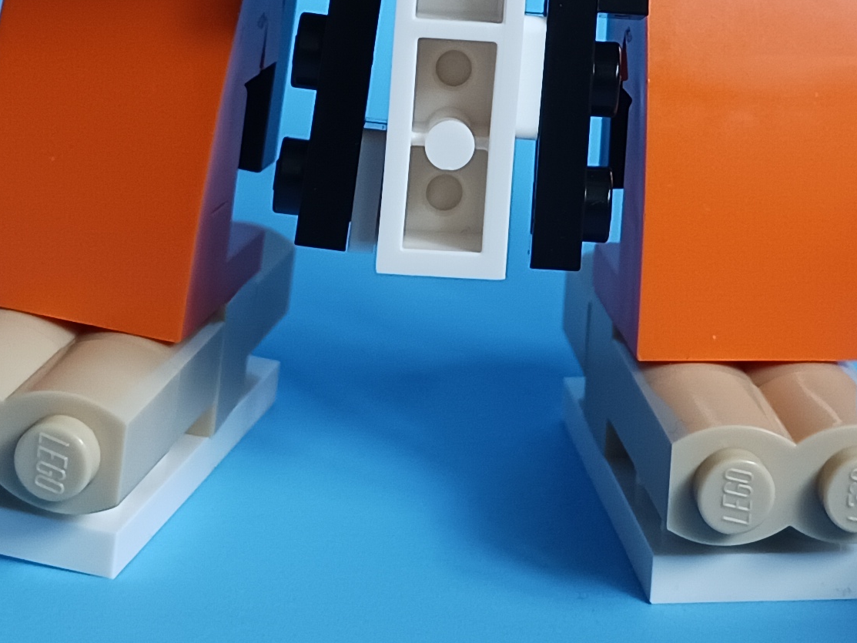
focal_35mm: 99
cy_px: -113
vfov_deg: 14.5
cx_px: 614
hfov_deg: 19.7
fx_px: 2451
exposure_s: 1/60
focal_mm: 4
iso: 160
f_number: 1.8
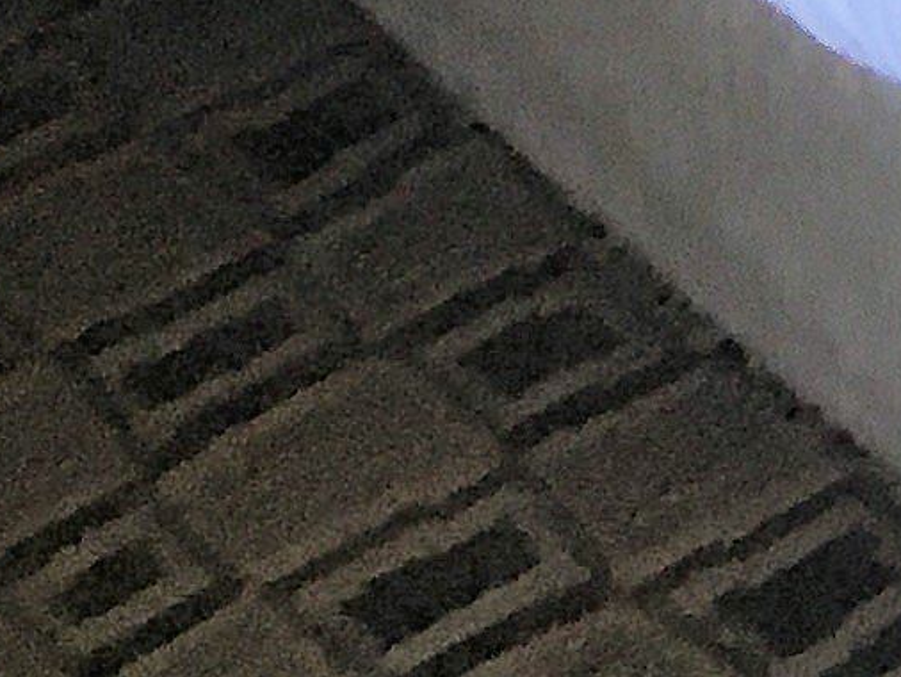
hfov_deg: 7.1
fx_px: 6015
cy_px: -2013
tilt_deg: -20.4
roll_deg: +2.6
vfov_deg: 5.6
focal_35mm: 231
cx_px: 3196
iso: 100
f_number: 2.2
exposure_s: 1/30
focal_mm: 4.15
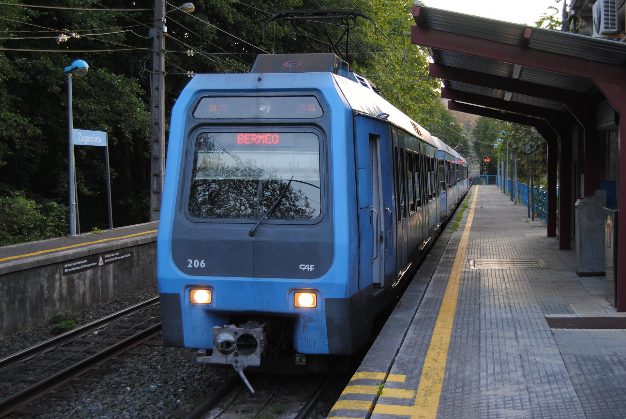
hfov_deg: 41.1
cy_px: 210
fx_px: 836
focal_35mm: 48
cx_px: 313
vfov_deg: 28.1
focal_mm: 32
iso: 200
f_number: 4.5
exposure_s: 1/80
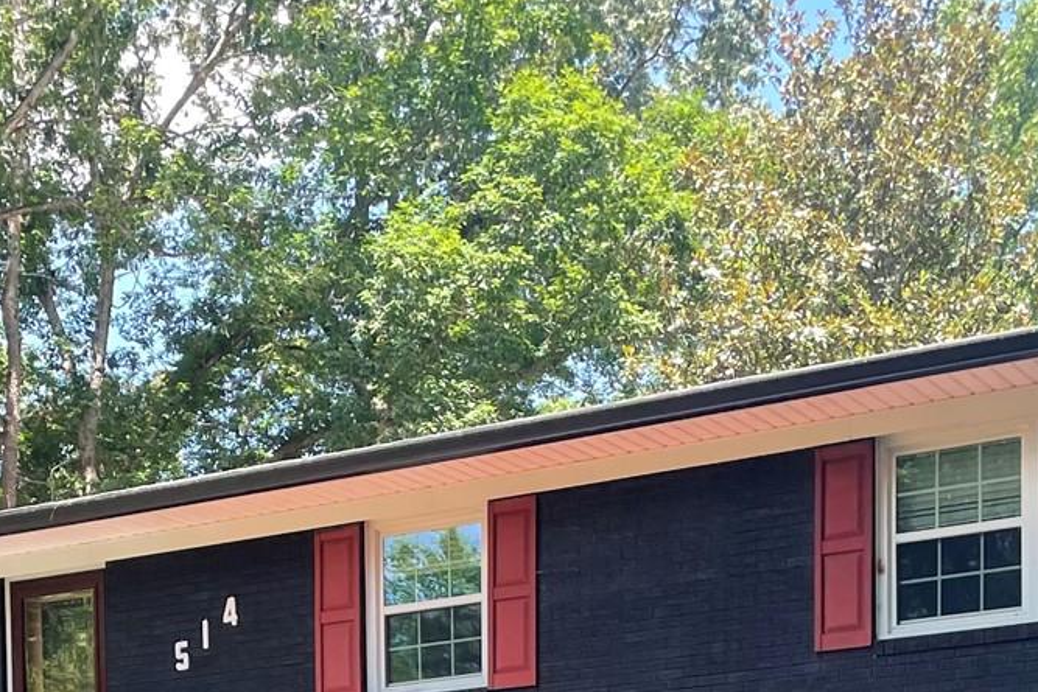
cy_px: 1166
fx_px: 2394
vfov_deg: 14.8
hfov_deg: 24.3
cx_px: 319
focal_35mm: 83
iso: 32
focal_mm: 4.2
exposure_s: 1/251
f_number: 1.6
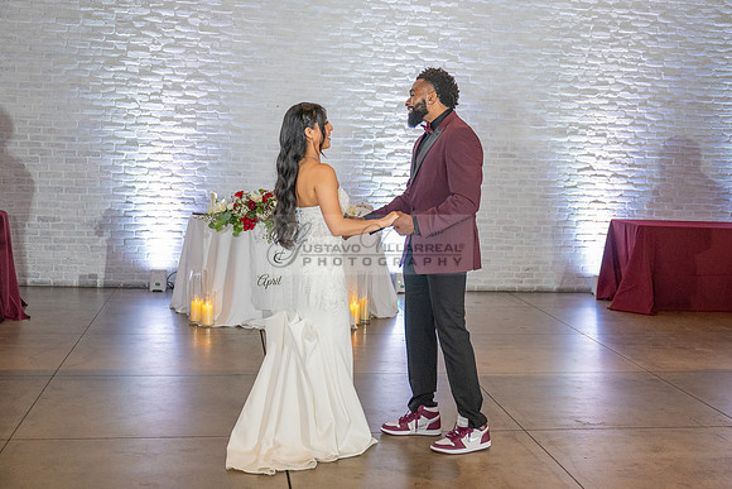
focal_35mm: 48
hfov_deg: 41.3
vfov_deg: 28.3
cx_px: 428
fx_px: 968
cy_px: 217
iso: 2000
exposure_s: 1/200
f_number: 2.8
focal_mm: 40
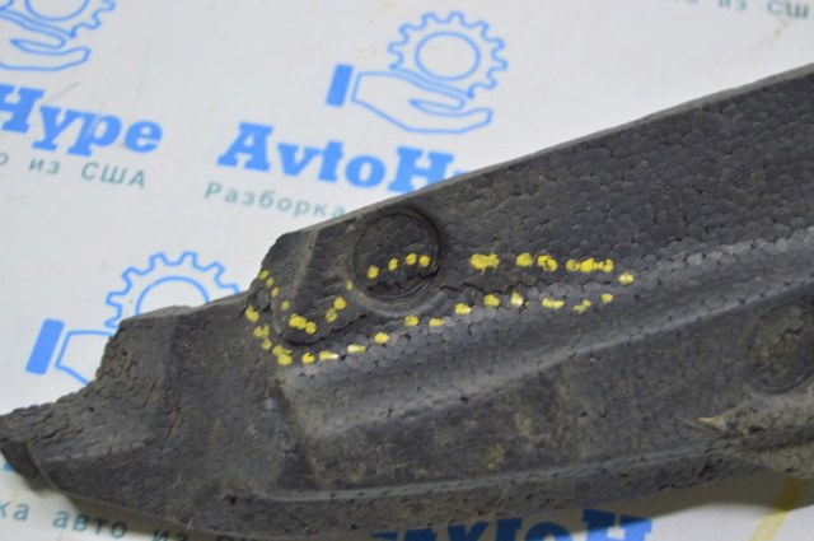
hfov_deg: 33.4
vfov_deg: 22.6
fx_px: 1355
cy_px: 270
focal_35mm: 60
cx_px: 407
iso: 400
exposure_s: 1/20
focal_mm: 40
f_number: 5.6
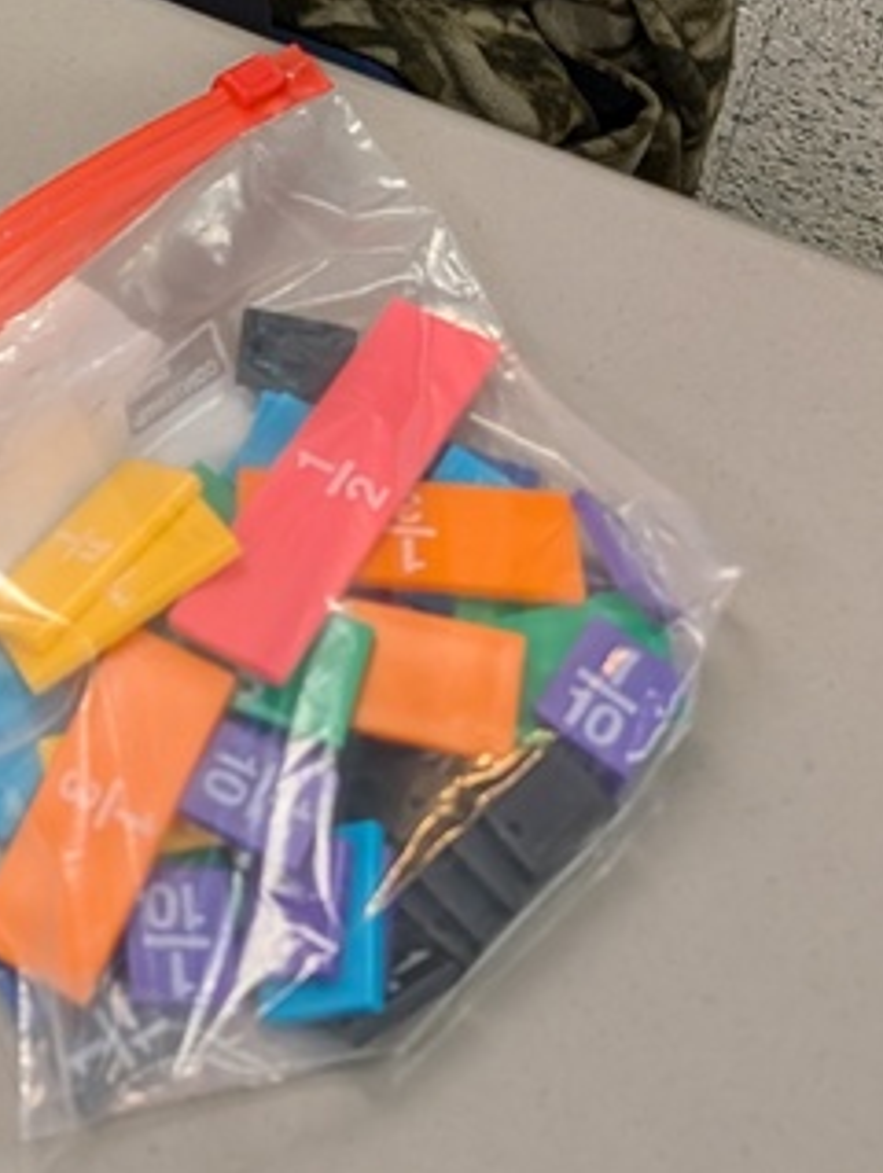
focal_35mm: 77
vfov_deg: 22.2
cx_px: -377
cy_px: -423
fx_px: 2614
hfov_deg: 17.5
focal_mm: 6.9
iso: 179
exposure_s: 1/120
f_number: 1.68
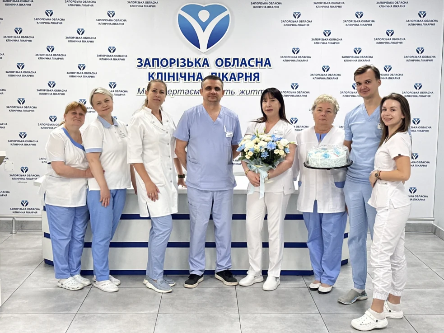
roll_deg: -0.6
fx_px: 641
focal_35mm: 50
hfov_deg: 38.2
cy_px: 169
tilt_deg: -7.4
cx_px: 227
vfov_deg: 29.1
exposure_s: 1/50
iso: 125
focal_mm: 6.86
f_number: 1.78
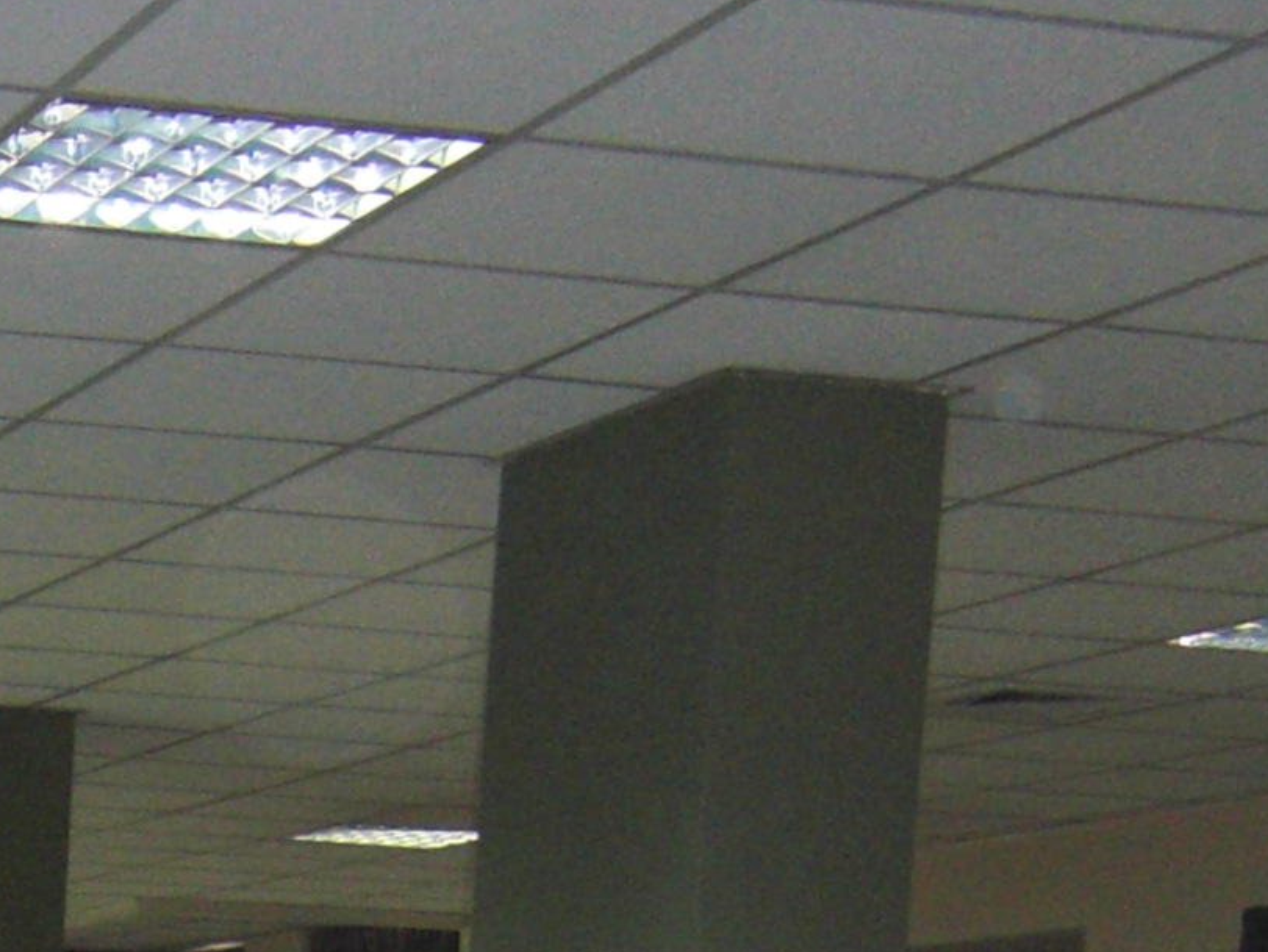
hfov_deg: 16.9
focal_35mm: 106
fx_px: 3885
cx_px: -589
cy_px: 1787
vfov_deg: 12.6
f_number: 2.6
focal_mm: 4.9
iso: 200
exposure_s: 1/60
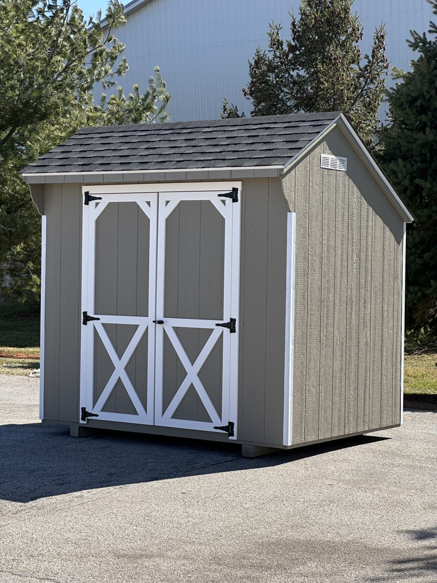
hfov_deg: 19.1
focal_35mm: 77
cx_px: 218
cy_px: 292
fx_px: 1296
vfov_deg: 25.3
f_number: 2.8
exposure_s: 1/459
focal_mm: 9
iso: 32
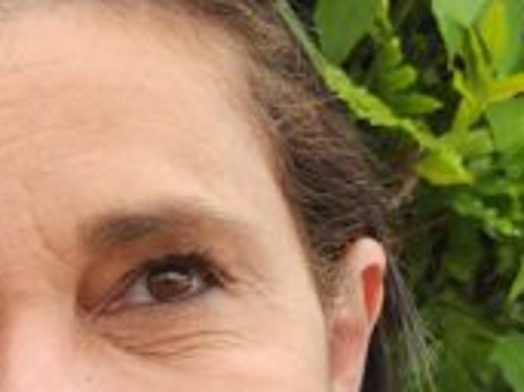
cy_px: 514
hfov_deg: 12.3
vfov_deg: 10.5
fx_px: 2088
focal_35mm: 138
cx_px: -585
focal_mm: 5.4
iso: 20
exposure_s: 1/253
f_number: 1.8
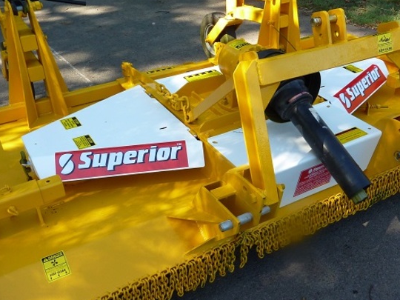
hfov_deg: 50.1
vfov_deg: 38.7
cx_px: 220
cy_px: 154
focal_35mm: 37
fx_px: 428
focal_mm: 4.1
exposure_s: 1/125
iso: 80
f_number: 4
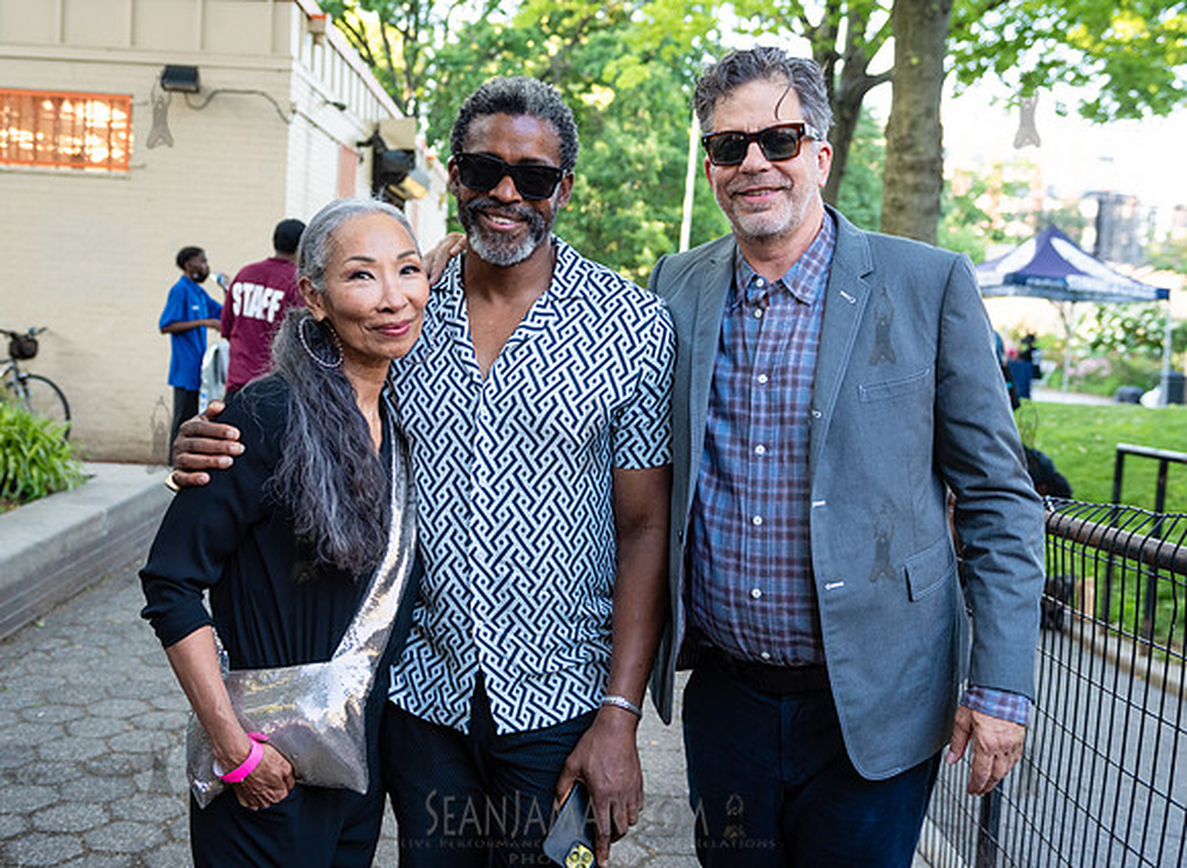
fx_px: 1427
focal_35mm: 42
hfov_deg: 45.1
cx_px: 552
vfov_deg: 33.8
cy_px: 394
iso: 800
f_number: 3.2
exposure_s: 1/200
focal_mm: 34
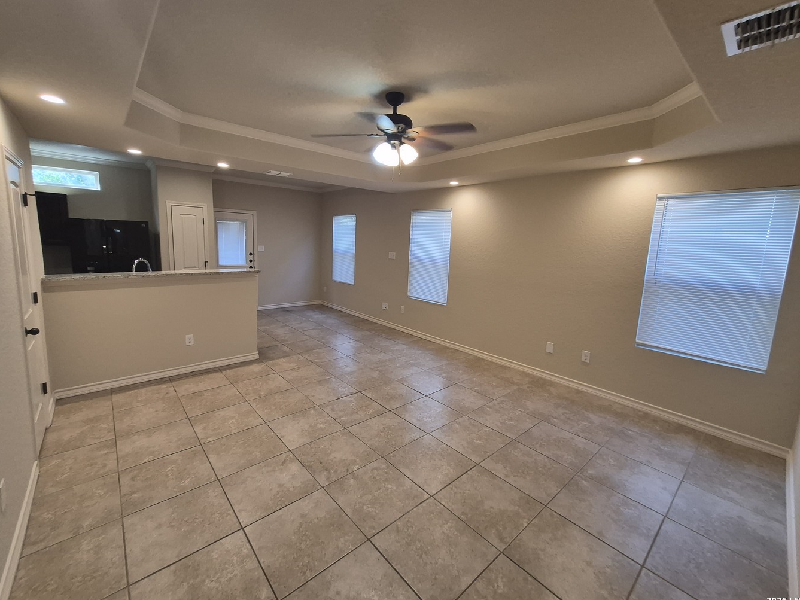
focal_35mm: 14
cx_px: 399
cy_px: 282
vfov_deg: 85.6
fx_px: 324
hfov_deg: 102.1
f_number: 2.2
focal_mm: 1.74
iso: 200
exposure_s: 1/60
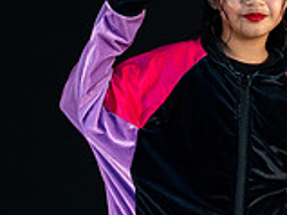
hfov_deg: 8.5
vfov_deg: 6.3
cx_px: 208
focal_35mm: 234
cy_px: 266
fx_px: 1939
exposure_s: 1/250
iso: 4000
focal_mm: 86
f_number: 4
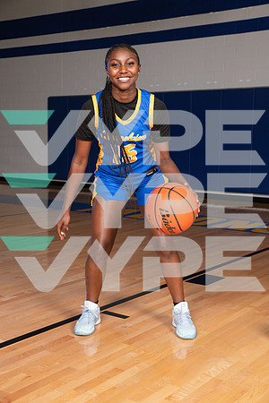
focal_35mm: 52
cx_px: 134
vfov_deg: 38.2
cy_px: 202
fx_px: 583
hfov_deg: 26.0
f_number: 7.1
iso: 500
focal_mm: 52
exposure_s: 1/320
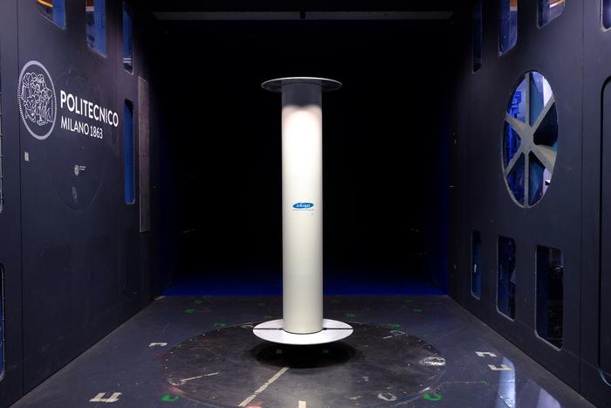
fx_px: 492
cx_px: 306
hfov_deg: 63.6
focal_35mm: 29
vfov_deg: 45.0
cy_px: 204
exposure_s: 1.4
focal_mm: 19.6
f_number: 8
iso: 100
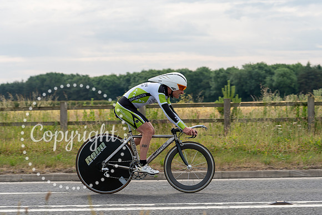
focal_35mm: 97
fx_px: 868
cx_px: 161
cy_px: 108
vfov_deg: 14.1
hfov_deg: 21.0
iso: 100
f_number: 5
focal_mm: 91
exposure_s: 1/800
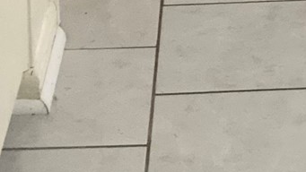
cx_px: 330
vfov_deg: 5.6
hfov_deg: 11.2
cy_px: -476
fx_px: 1542
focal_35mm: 190
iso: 125
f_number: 1.8
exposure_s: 1/60
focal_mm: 3
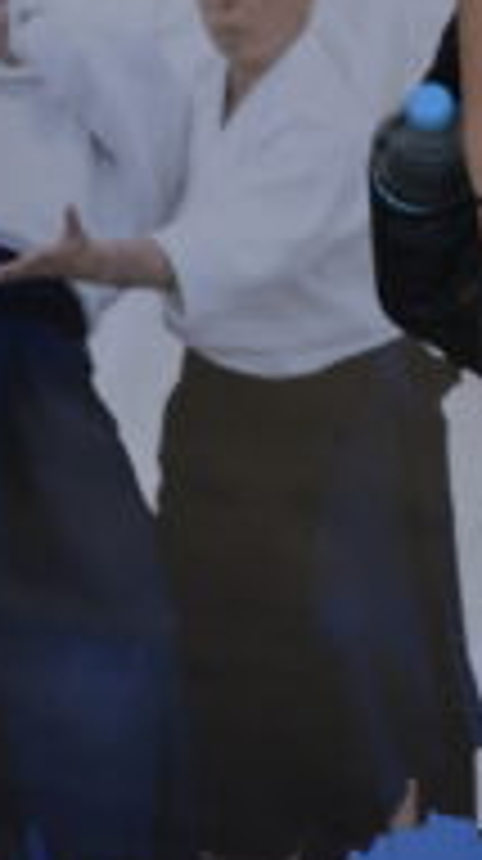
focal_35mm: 236
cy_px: -25
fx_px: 5379
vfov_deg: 9.1
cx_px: 9
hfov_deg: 5.1
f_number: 6.3
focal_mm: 28
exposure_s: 1/160
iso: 100
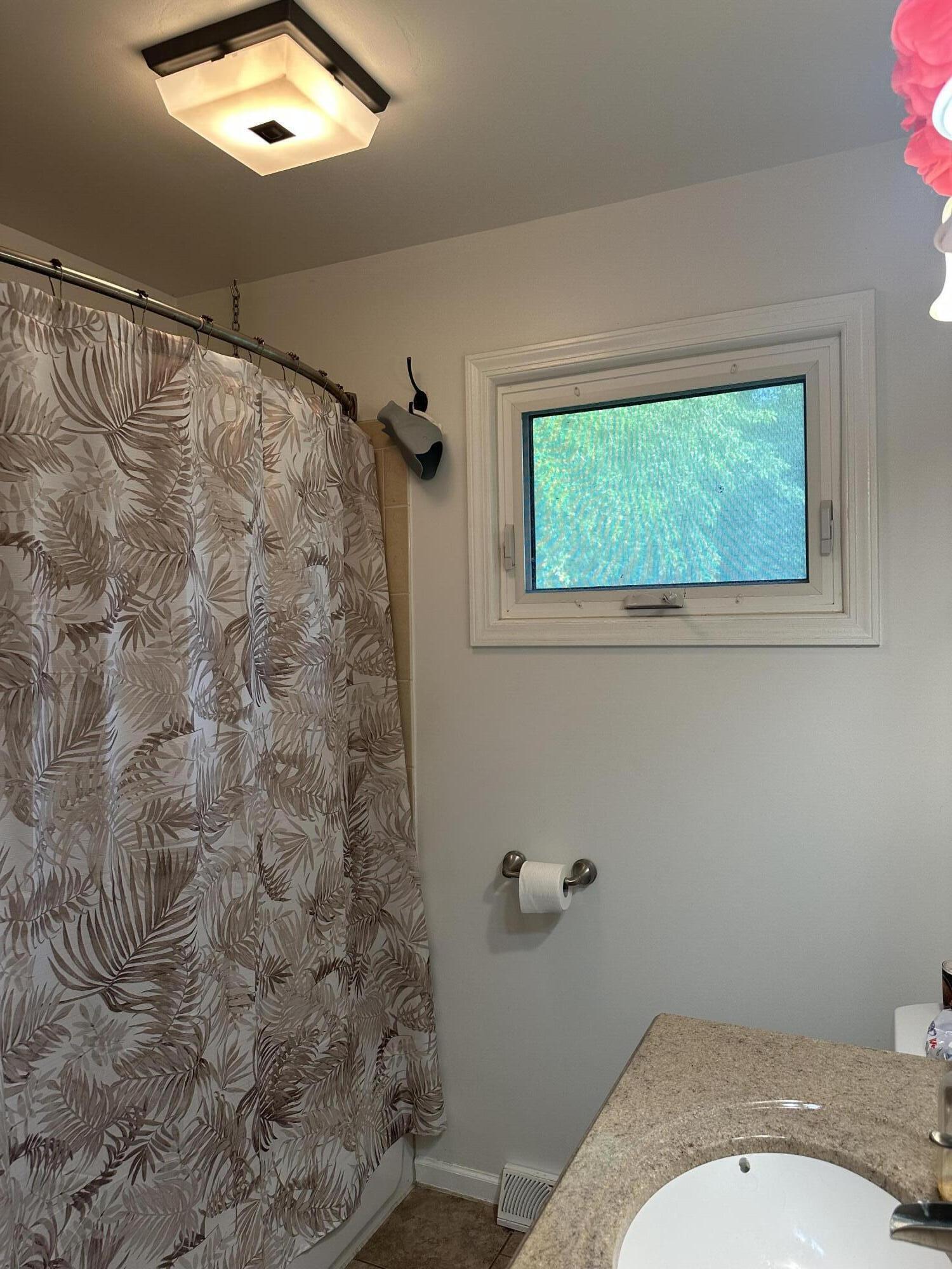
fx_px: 880
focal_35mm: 24
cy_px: 634
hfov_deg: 56.8
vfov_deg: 71.6
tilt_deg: -1.1
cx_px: 476
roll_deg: +0.6
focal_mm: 6.86
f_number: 1.78
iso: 160
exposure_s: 1/120
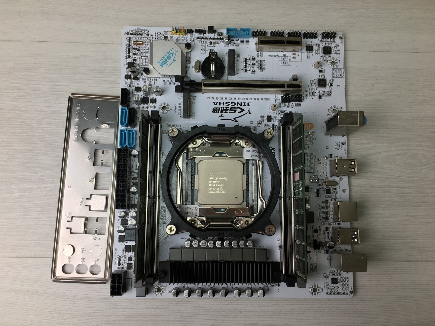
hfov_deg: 61.7
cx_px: 218
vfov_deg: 48.2
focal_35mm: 29
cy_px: 163
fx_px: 364
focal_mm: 4.15
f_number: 2.2
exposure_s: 1/100
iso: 32
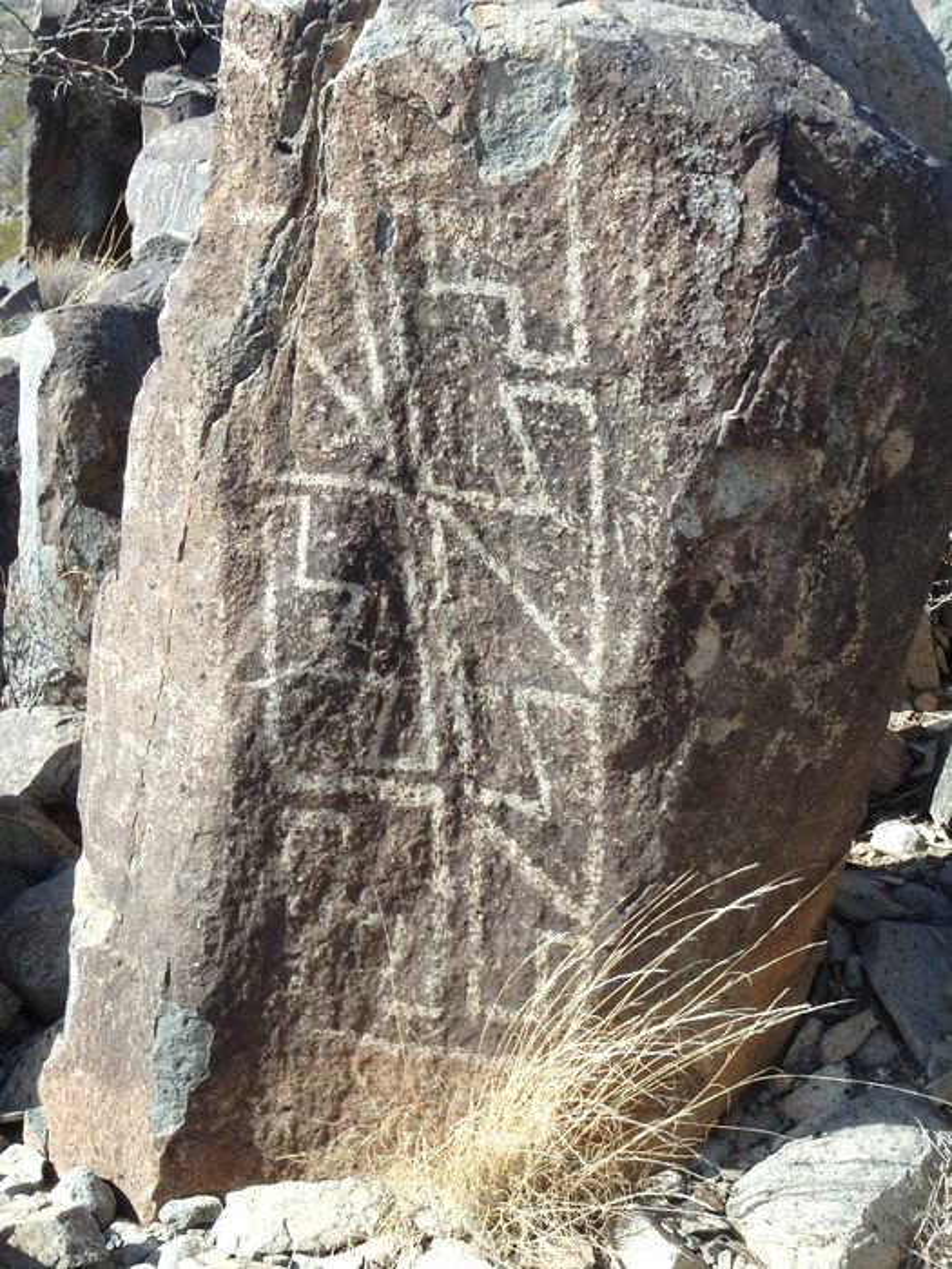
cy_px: 634
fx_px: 2200
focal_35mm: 60
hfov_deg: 24.4
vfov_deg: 32.2
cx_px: 476
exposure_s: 1/320
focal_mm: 10.7
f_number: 5.3
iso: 125
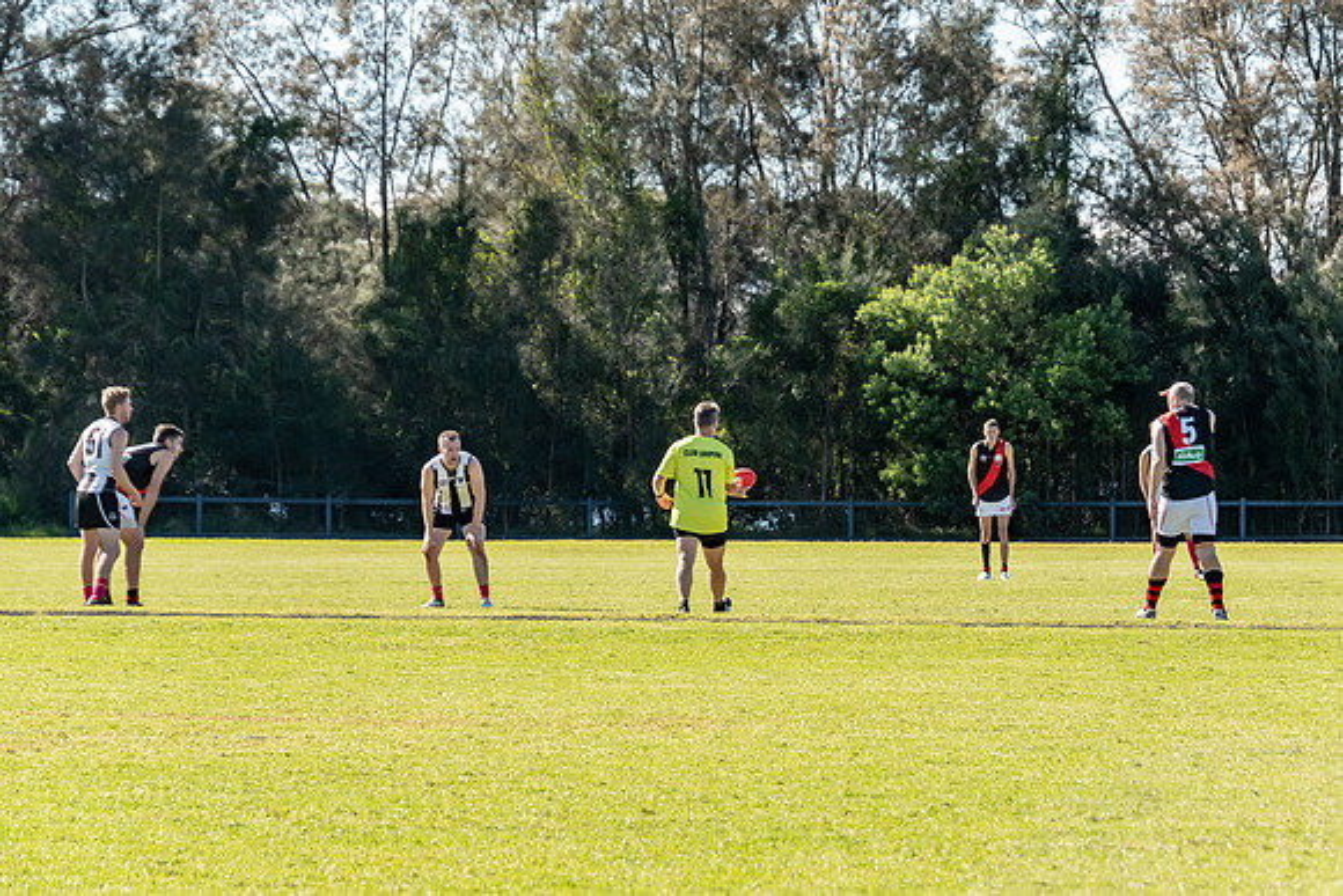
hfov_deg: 9.2
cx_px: 672
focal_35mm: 224
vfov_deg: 6.1
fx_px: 8350
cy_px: 448
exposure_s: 1/2500
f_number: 6.3
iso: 800
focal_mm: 145
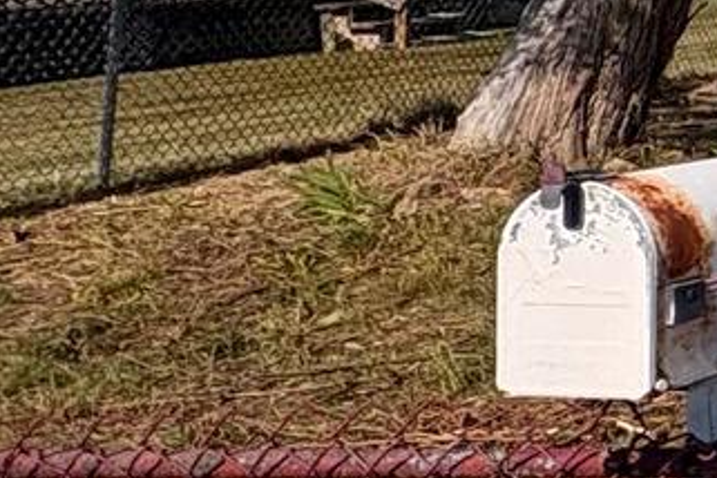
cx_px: 1818
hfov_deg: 13.7
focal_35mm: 93
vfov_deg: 14.4
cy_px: -42
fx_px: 1852
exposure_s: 1/5263
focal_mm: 2.22
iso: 50
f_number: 2.2
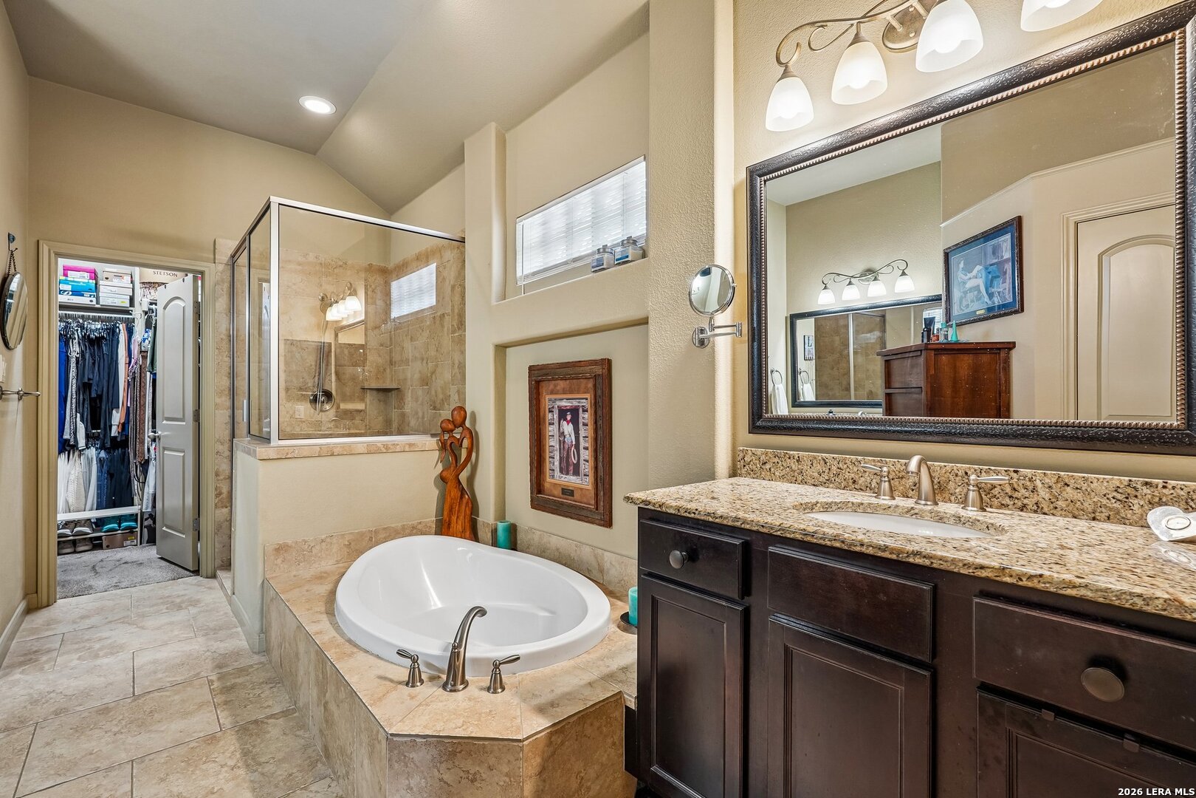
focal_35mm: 16
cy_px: 399
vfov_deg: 72.1
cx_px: 598
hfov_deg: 95.0
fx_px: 548
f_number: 8
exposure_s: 1/13
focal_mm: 16.5
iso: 400
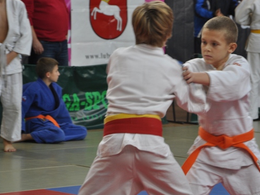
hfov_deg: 8.3
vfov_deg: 6.2
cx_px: 151
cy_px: 79
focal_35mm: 238
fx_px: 1785
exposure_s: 1/60
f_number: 5.6
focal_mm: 105
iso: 560
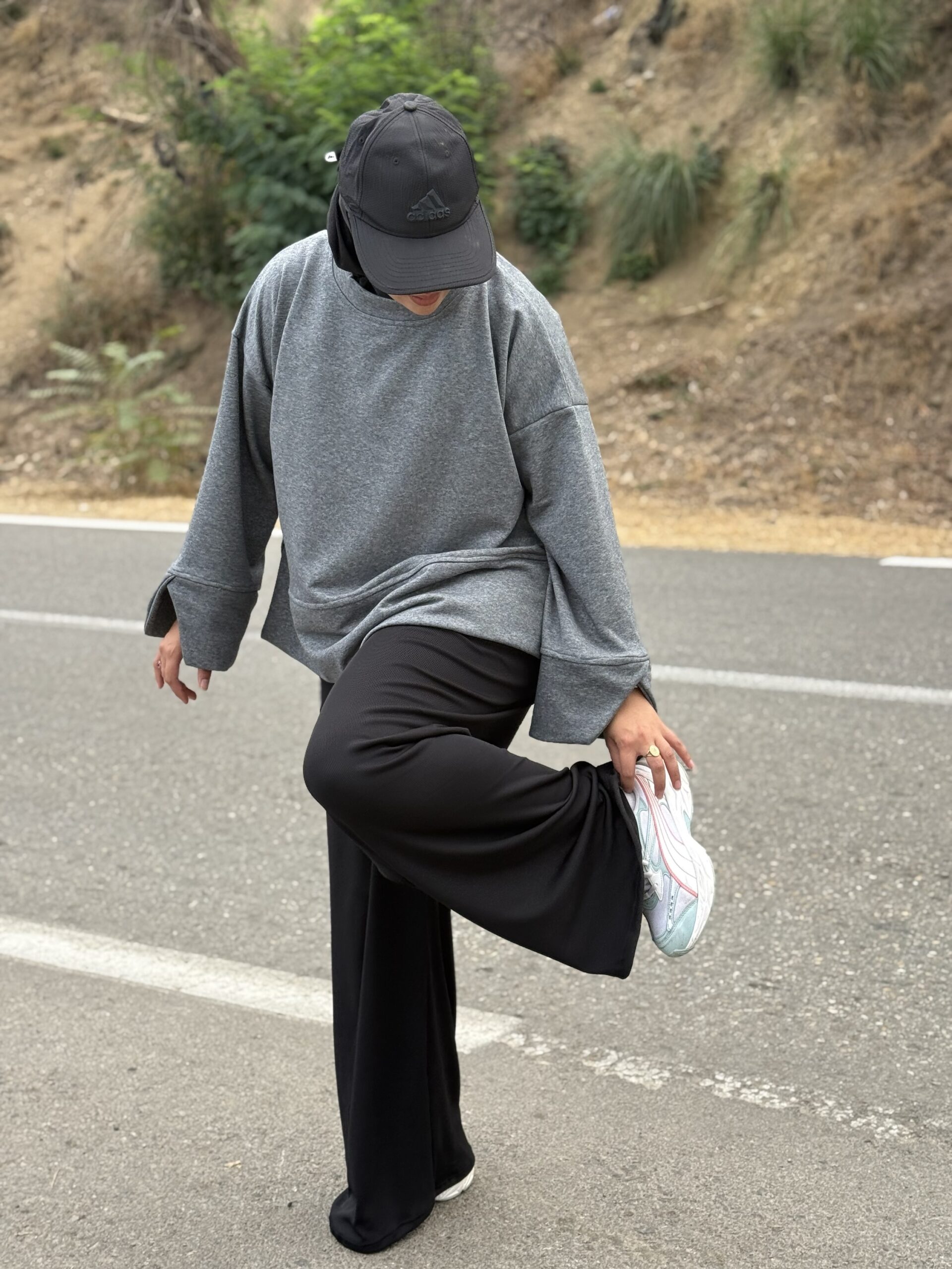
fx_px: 1760
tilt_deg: -9.7
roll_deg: -3.5
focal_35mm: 48
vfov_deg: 39.7
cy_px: 634
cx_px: 476
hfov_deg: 30.3
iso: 80
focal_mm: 6.76
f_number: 1.78
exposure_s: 1/1000
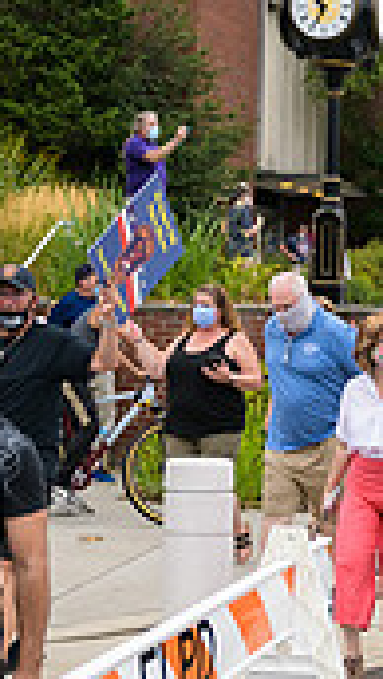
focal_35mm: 85
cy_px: 349
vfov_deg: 25.0
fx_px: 1532
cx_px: 505
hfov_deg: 13.7
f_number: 3.2
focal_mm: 24
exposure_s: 1/640
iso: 200
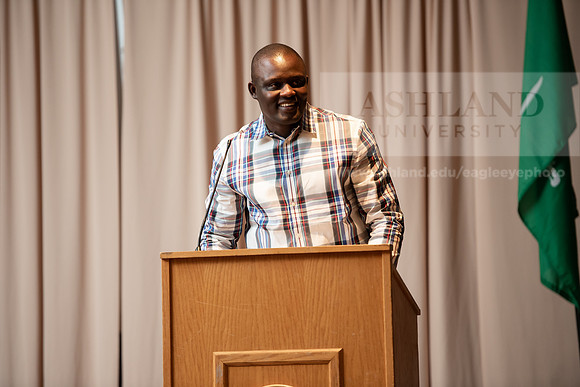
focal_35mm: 170
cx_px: 290
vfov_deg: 8.1
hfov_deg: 12.1
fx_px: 2739
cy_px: 194
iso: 1250
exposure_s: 1/200
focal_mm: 170
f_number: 3.2
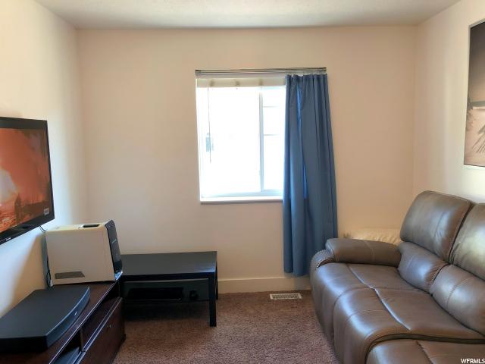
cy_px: 182
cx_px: 242
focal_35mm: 28
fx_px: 392
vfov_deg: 49.7
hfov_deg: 63.4
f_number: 1.8
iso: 40
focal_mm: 3.99
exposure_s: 1/20
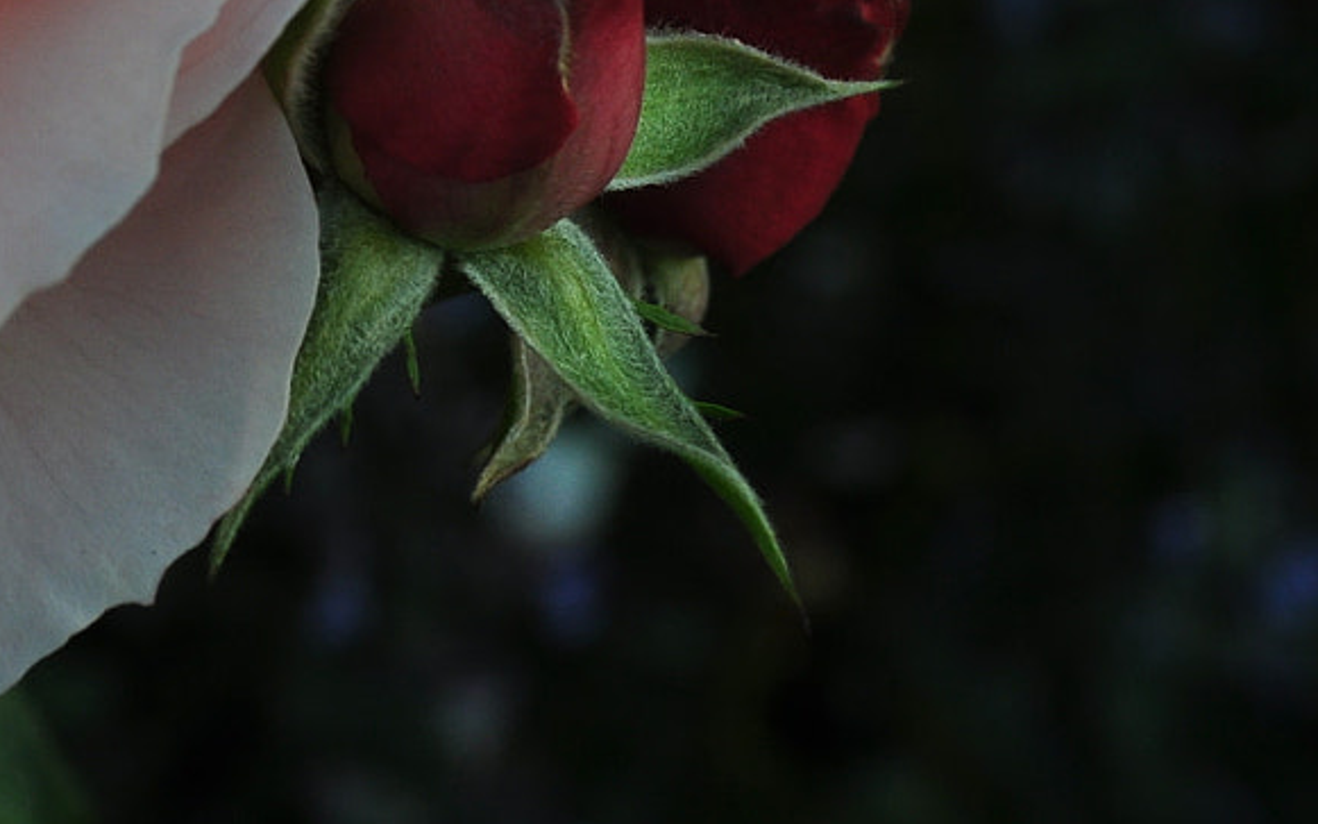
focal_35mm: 143
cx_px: -349
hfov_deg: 14.1
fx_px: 5136
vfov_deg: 9.0
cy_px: -326
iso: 200
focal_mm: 34
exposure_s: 1/125
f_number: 9
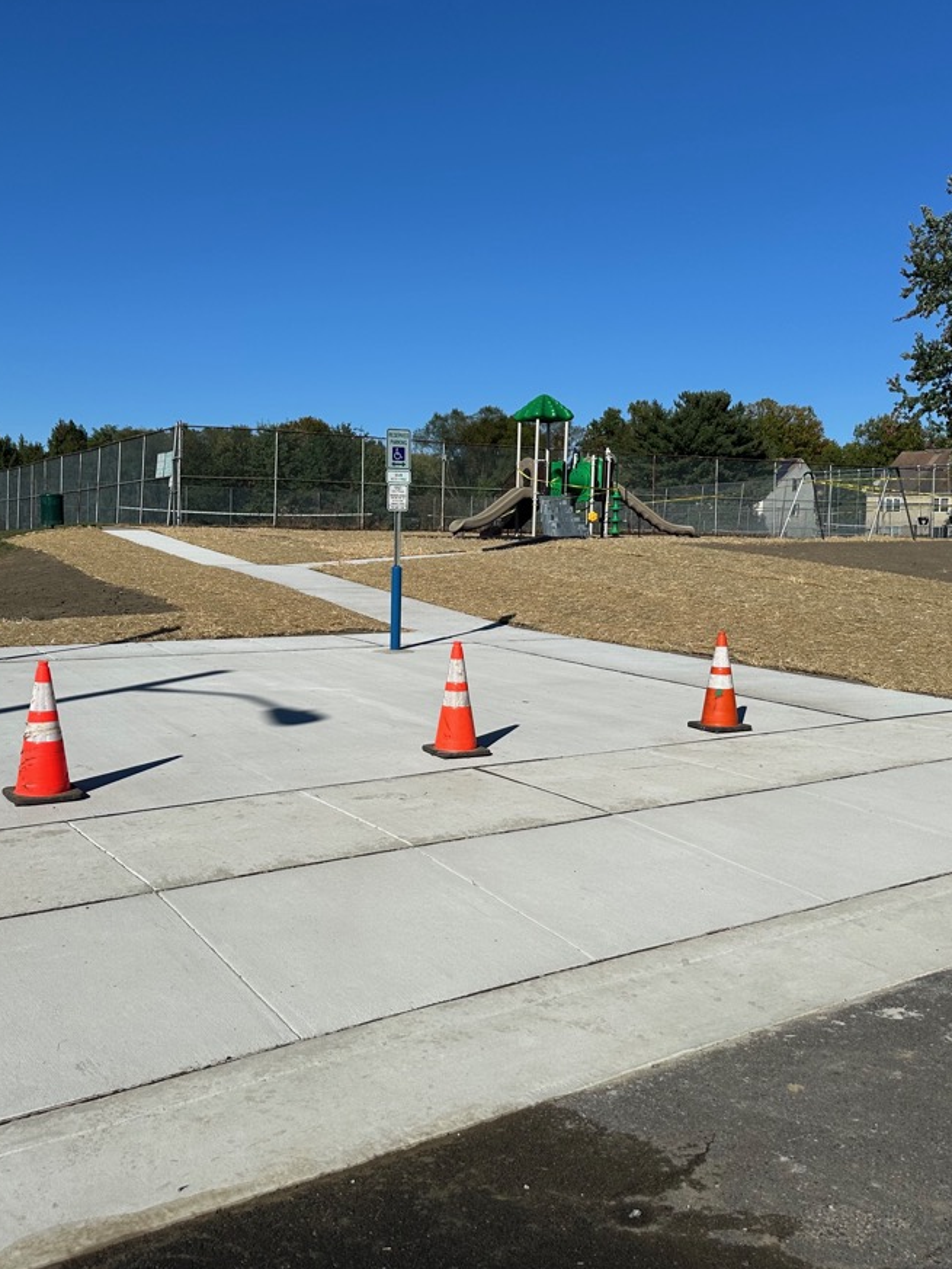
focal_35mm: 33
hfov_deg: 42.9
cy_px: 622
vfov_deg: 55.3
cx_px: 433
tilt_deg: -3.0
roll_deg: -0.9
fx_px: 1210
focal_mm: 6.86
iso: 80
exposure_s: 1/10753
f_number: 1.78
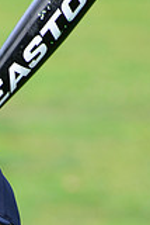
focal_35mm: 524
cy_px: 300
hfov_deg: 2.6
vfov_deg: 3.9
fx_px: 3268
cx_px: -41
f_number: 5.6
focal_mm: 145
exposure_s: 1/200
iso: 320
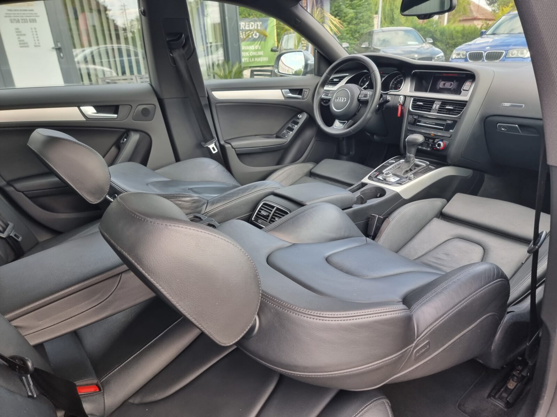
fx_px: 386
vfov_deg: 56.8
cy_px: 208
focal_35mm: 24
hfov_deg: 71.6
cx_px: 278
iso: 50
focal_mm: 6.7
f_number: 1.8
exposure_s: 1/100
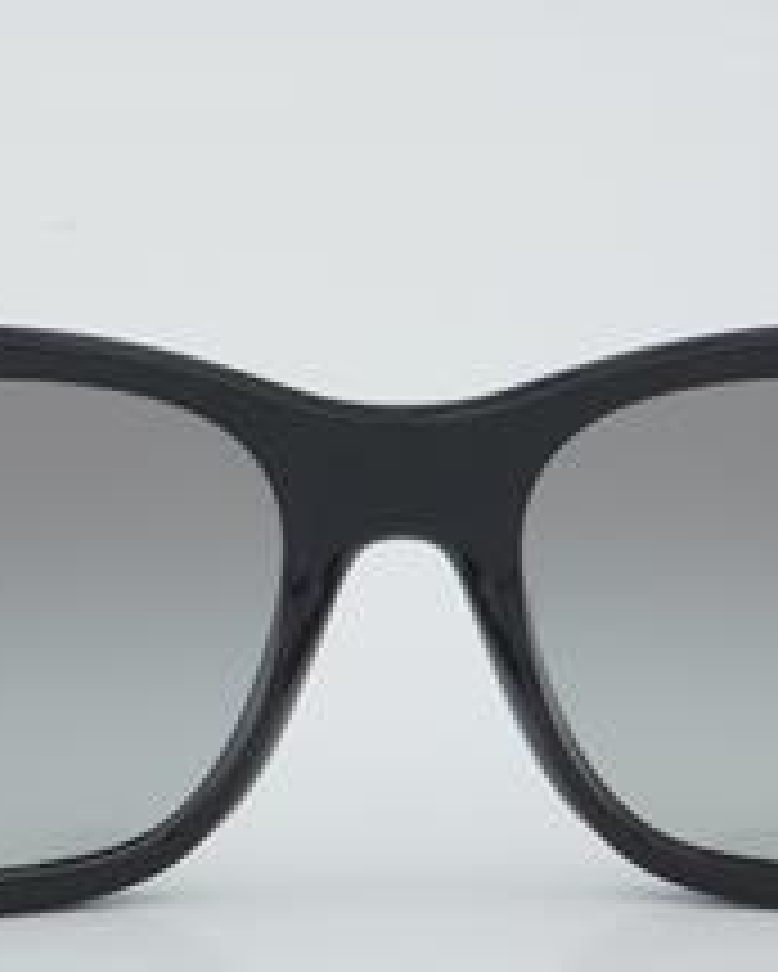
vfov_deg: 14.8
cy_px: 562
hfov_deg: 11.9
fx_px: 3739
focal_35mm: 130
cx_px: 400
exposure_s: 1/3
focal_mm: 50
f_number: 32
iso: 100
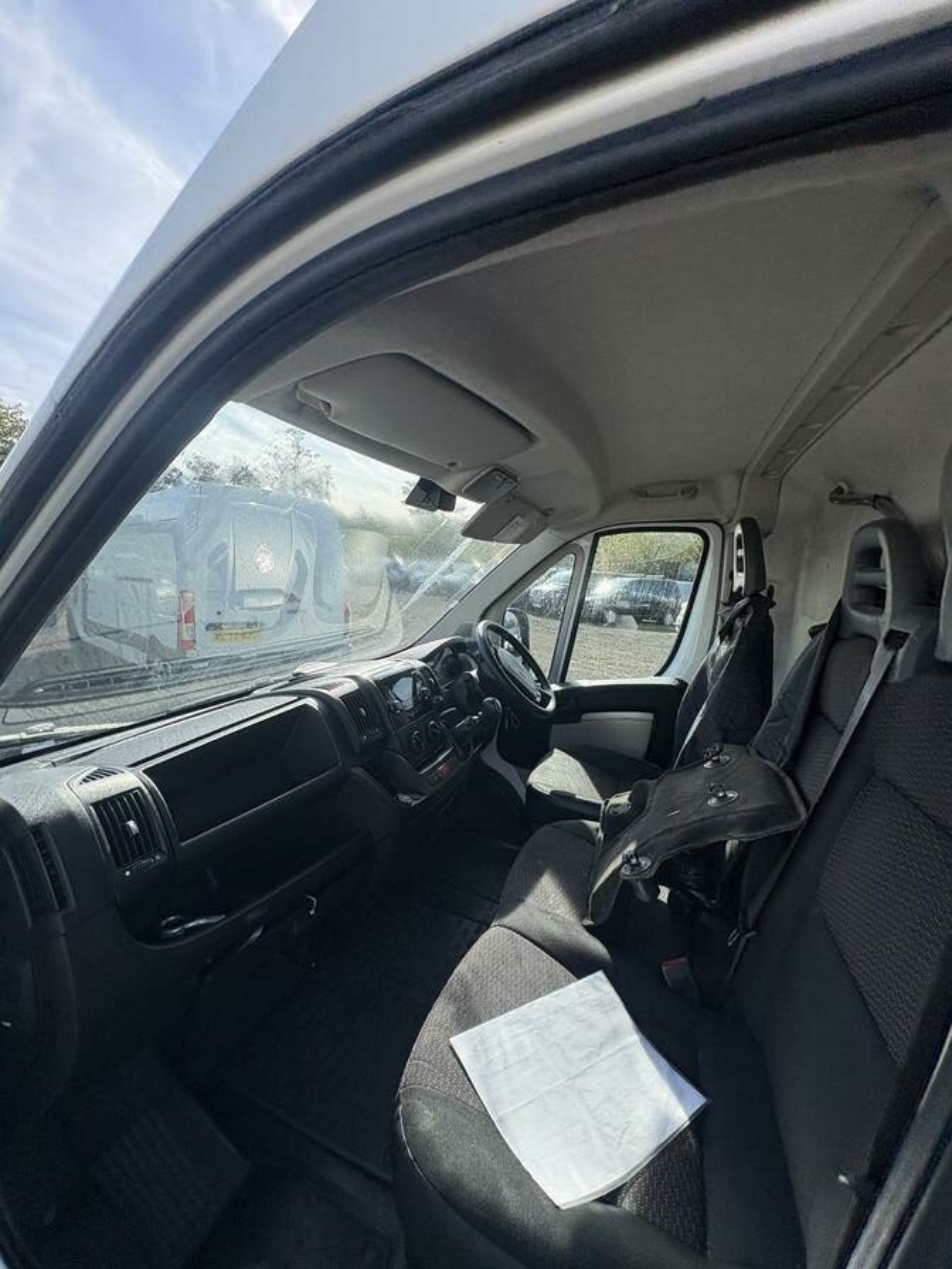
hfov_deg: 85.7
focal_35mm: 14
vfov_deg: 102.1
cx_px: 476
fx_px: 513
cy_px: 634
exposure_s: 1/804
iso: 50
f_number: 2.2
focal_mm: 2.22
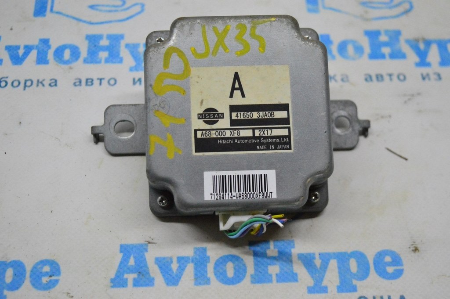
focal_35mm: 60
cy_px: 150
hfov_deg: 33.4
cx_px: 225
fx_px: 749
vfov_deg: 22.6
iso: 6400
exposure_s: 1/1000
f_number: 4.8
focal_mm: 40
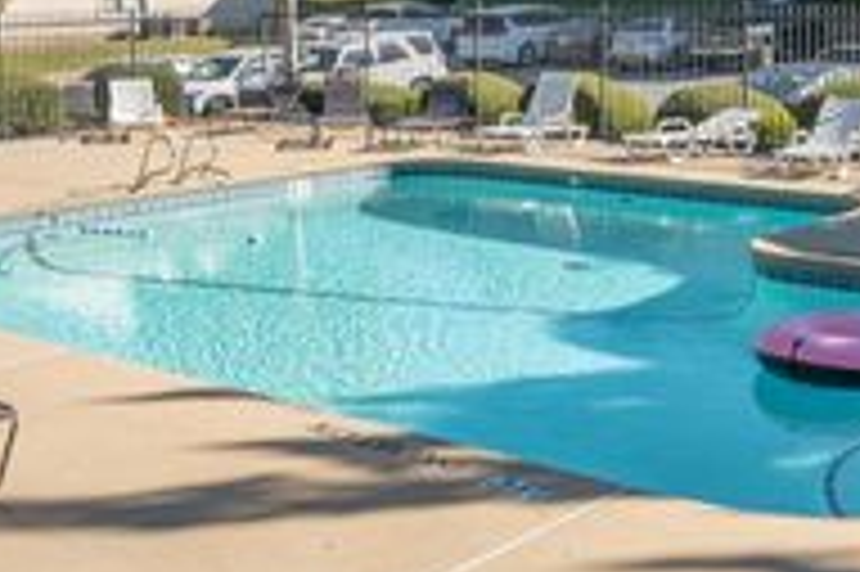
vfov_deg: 22.8
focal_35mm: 59
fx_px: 1408
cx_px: 567
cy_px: 155
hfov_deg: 33.7
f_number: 6.3
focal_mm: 15
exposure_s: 1/320
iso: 100
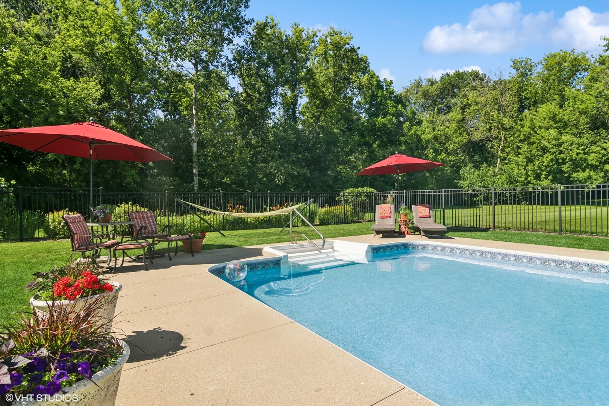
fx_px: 304
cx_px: 304
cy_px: 203
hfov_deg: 90.0
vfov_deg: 67.4
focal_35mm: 18
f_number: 8
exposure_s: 1/200
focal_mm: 12
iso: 200
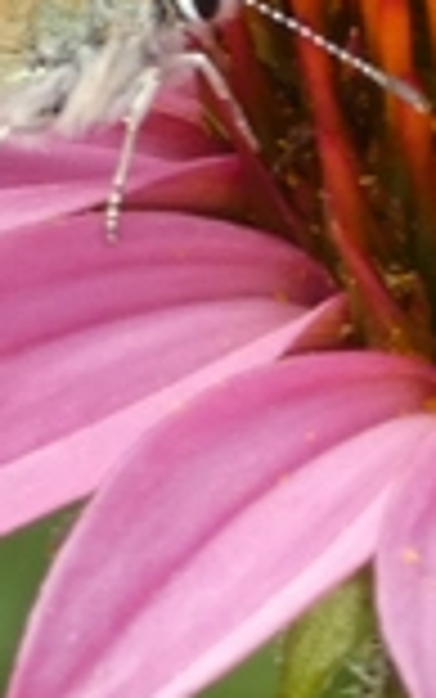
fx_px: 13296
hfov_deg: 1.9
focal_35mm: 700
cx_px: 629
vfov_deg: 3.0
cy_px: 158
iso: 160
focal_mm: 28.8
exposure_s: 1/80
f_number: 5.4
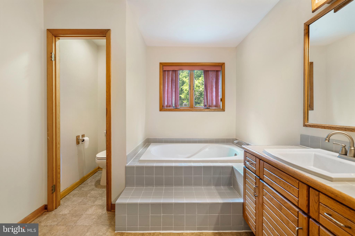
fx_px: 158
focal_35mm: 16
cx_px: 178
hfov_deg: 96.8
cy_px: 118
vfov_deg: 73.7
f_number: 8
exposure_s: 1/160
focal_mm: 16
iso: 640
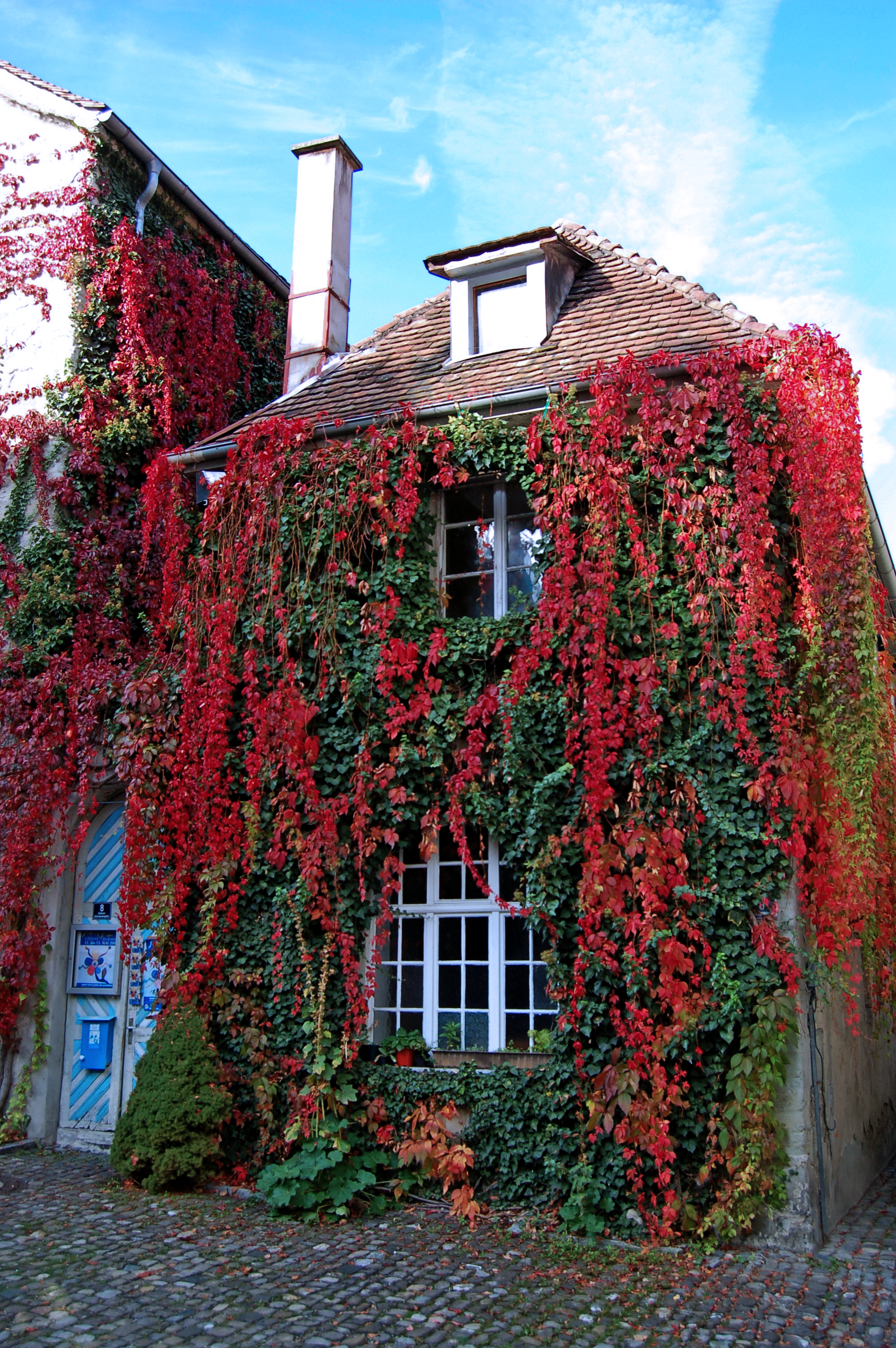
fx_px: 1234
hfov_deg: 39.9
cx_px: 448
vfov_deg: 57.3
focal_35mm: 33
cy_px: 674
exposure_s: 1/125
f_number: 5.6
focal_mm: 22
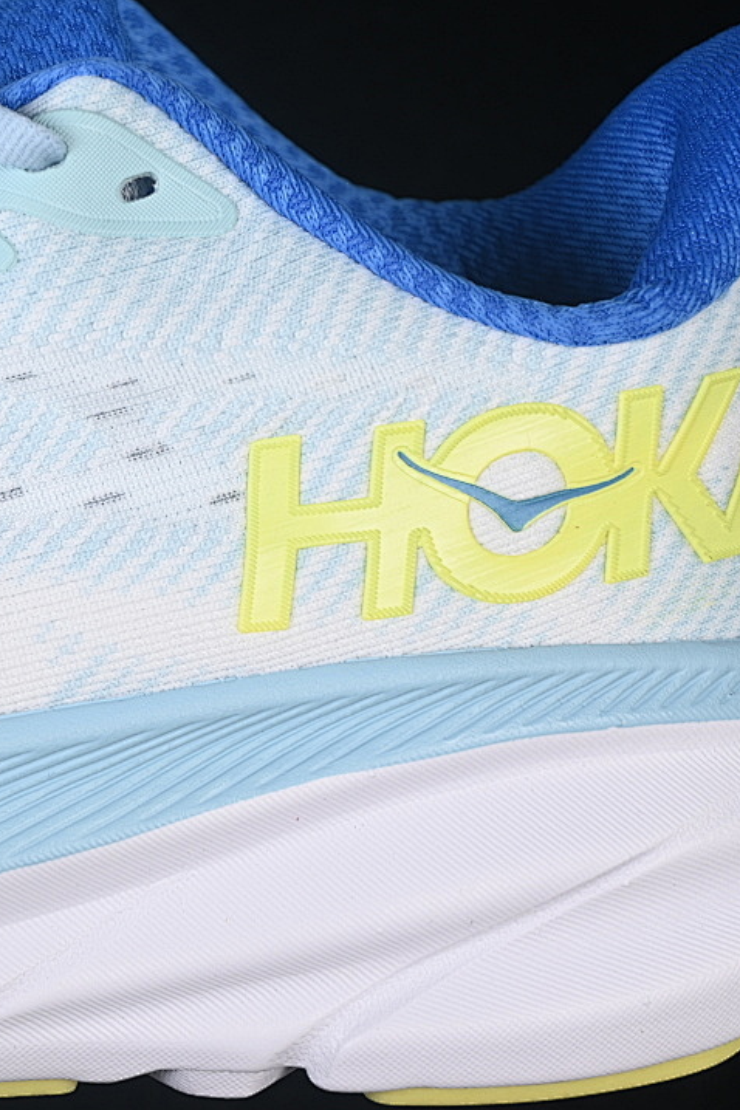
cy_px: 556
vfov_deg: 18.1
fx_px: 3484
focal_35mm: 113
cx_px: -5
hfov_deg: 12.0
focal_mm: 50
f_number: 7.1
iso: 160
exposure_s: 1/80
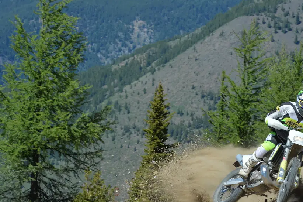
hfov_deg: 8.5
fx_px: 2027
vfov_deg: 5.7
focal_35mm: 241
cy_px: 139
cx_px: 201
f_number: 13
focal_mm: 165
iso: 125
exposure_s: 1/200
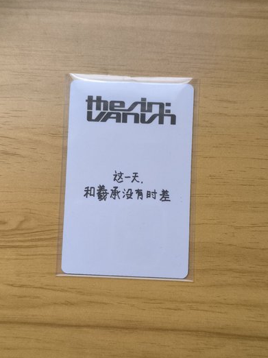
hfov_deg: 30.9
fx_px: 486
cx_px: 133
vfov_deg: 40.5
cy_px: 179
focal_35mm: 47
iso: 640
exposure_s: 1/60
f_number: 1.65
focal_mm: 6.14
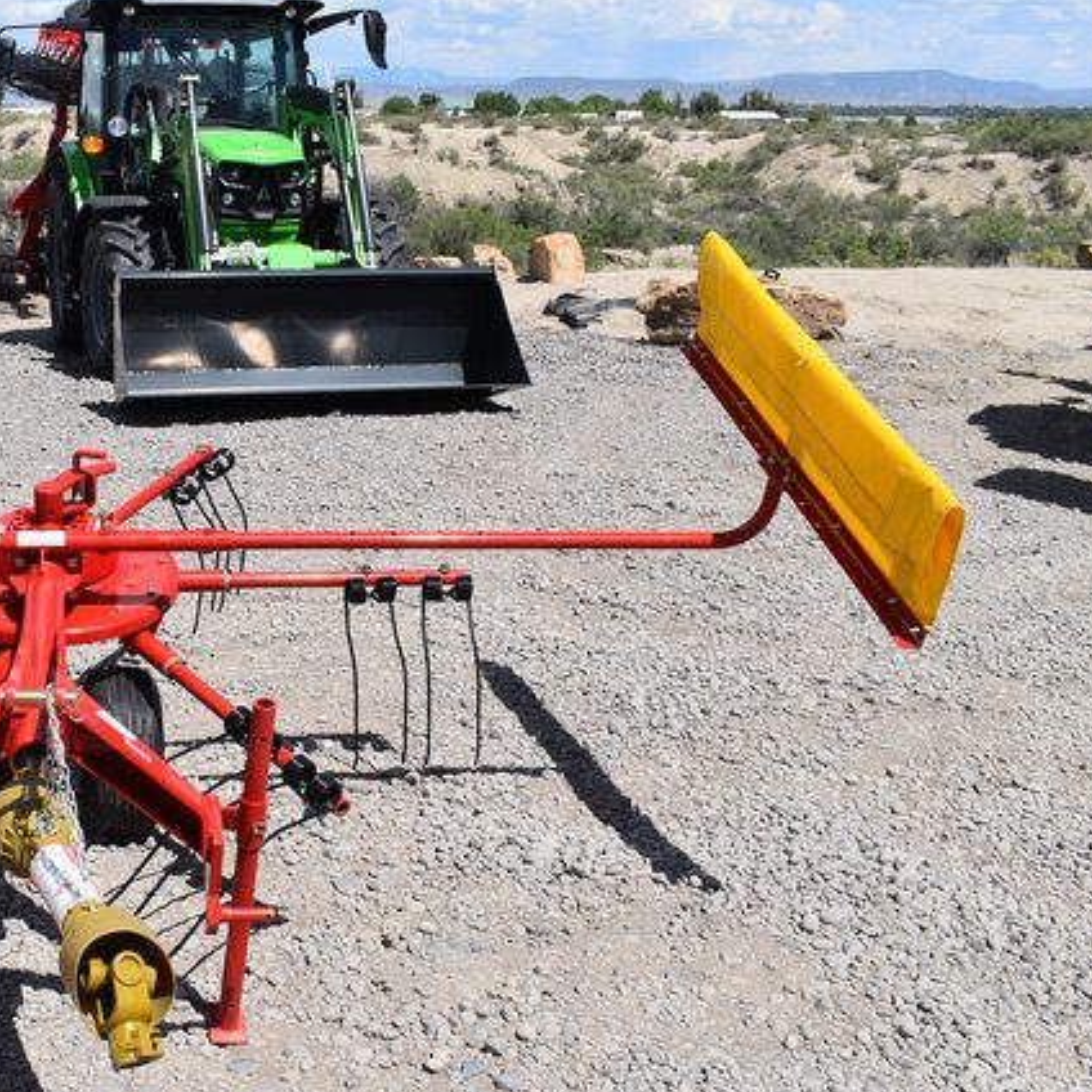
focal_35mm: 45
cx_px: 196
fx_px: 1606
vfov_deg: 37.5
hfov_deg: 36.1
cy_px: 623
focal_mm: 20
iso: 200
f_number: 11
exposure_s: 1/500
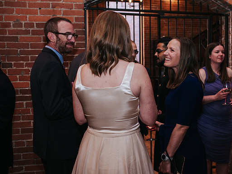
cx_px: 147
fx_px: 288
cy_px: 87
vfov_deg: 33.6
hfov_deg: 43.4
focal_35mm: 43
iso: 800
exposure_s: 1/200
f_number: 3.2
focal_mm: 35
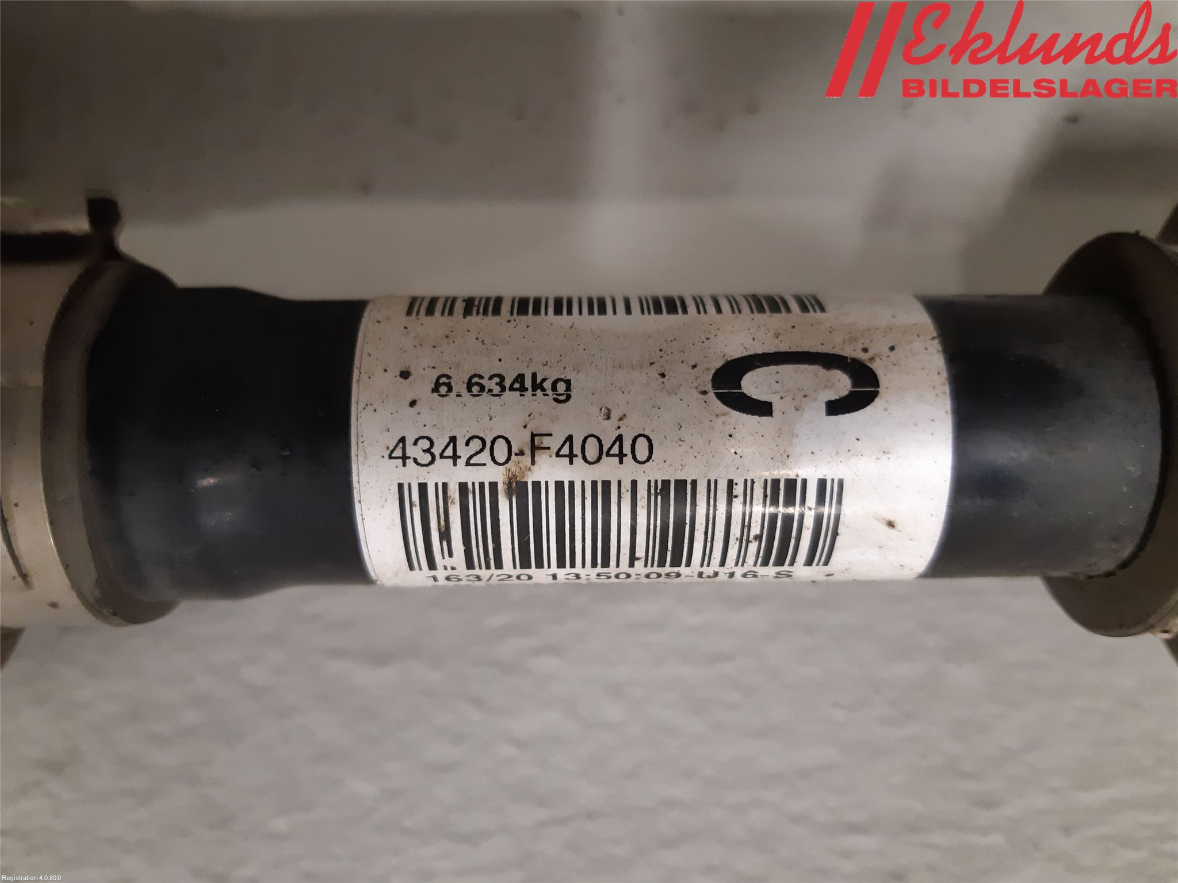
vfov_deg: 53.1
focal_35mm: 26
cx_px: 589
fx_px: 885
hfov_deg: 67.3
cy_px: 442
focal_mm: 3.93
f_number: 1.7
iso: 250
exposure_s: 1/50
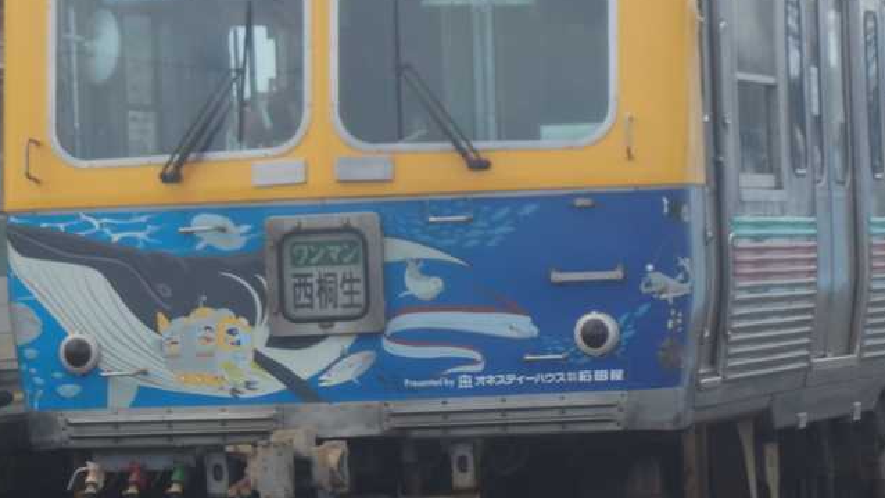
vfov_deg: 5.5
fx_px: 5210
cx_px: 673
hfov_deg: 9.7
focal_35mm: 222
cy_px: 101
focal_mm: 22.8
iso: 125
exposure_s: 1/250
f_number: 5.7
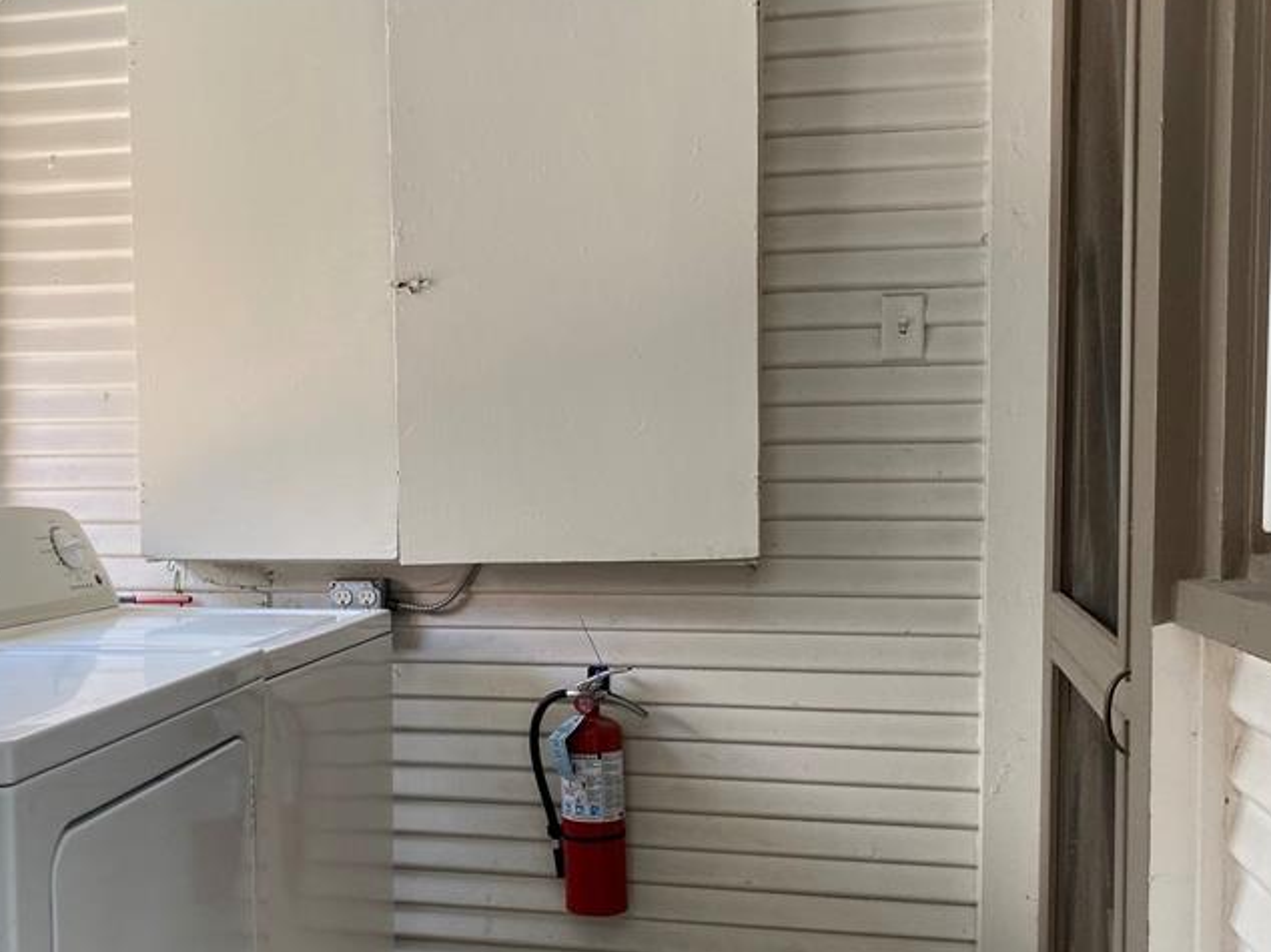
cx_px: 401
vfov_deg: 34.2
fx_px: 1542
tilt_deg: -3.5
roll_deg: +0.4
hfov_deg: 44.0
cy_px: 583
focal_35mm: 42
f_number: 1.8
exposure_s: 1/121
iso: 80
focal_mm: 4.25
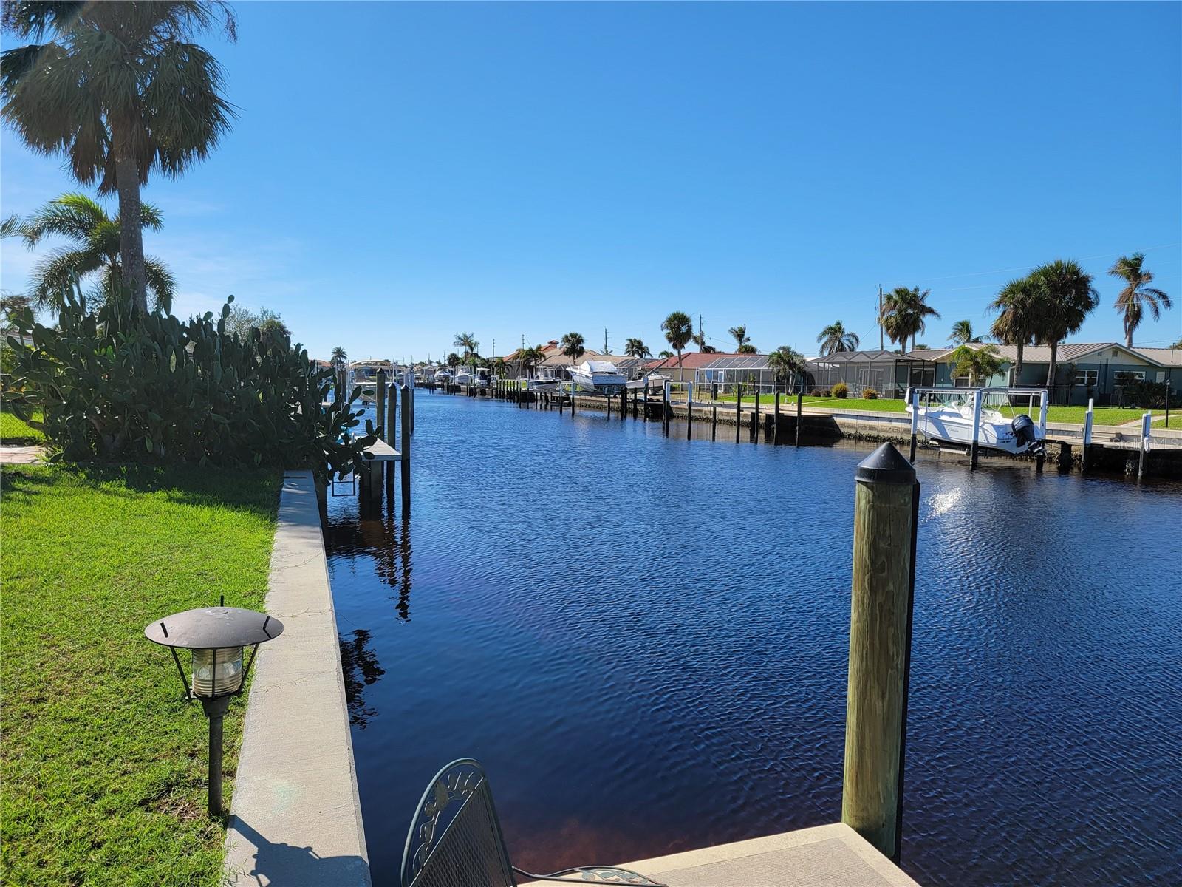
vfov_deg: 56.8
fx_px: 820
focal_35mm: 24
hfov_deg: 71.6
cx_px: 591
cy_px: 444
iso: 16
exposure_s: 1/1064
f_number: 1.8
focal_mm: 6.7
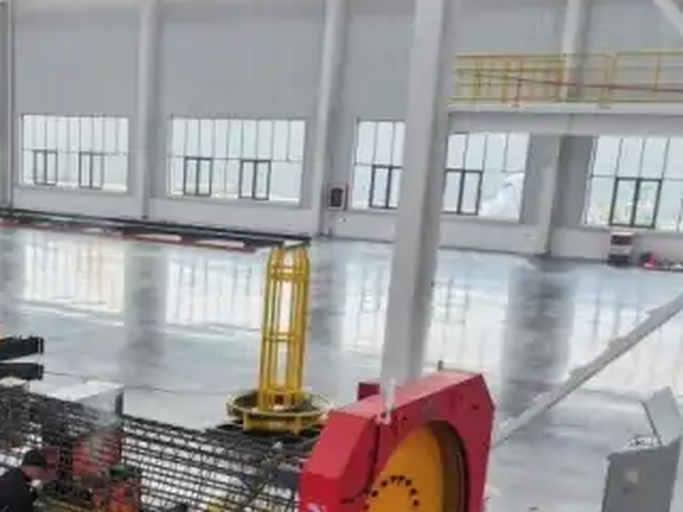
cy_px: 479
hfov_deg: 30.0
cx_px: 4
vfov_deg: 23.6
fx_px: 1184
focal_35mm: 60
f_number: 2.8
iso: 100
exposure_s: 1/100
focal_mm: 12.29
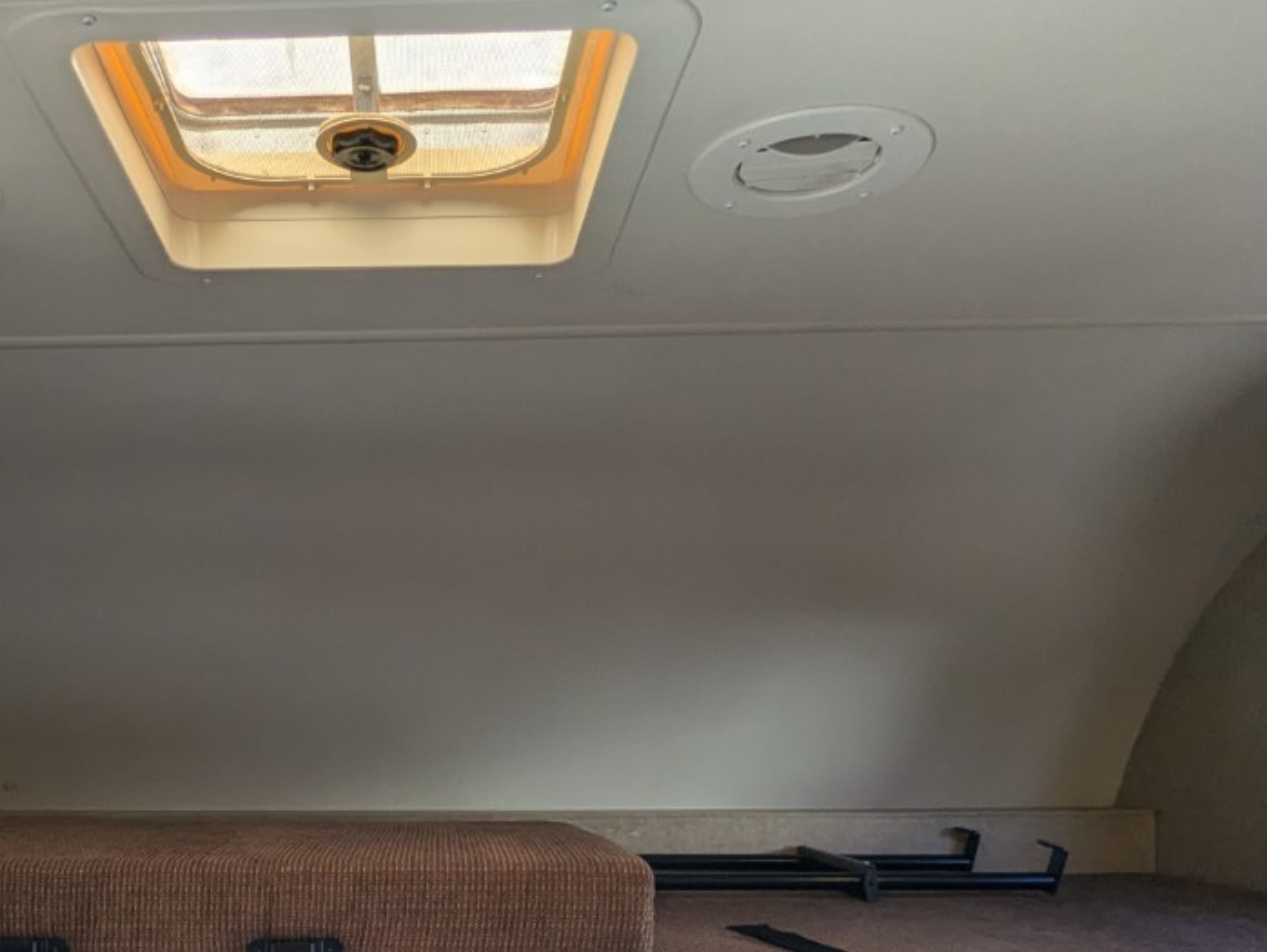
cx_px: 366
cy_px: 751
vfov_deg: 42.4
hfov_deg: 54.9
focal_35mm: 32
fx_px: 1172
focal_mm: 2.35
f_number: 2.2
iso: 47
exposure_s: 1/112
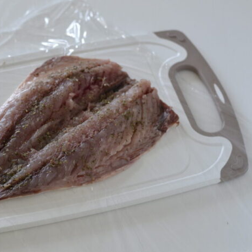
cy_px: 126
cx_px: 72
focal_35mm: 96
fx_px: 791
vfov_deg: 18.1
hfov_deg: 18.0
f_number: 4
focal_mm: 50
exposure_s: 1/60
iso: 400
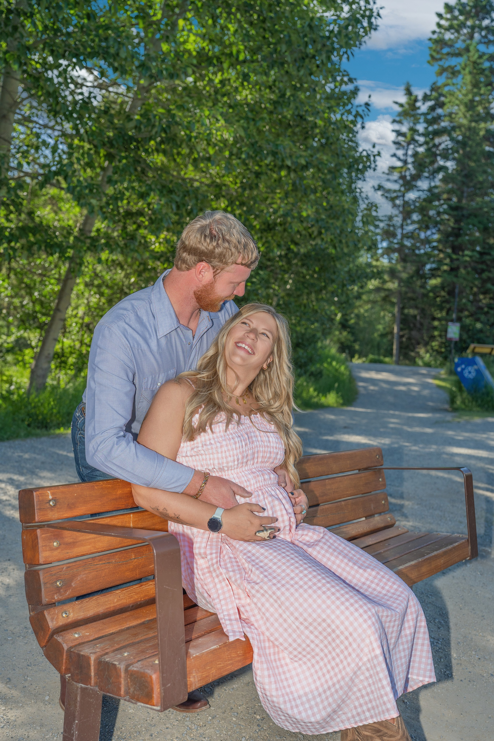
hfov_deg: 37.9
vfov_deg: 54.4
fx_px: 720
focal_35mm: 35
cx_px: 247
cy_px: 370
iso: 125
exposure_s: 1/1000
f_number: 3.5
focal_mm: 35
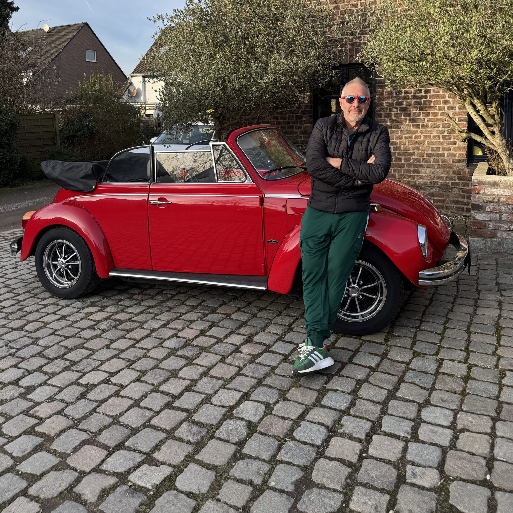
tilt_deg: -4.9
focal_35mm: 29
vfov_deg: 54.3
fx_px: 486
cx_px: 255
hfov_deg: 55.6
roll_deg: +1.3
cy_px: 163
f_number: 1.78
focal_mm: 6.76
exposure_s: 1/1238
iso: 80
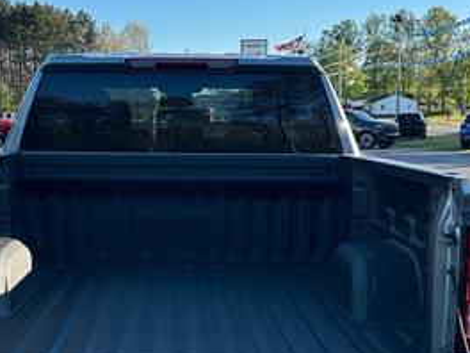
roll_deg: +1.3
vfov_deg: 23.3
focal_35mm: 63
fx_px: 855
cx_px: 167
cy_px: 205
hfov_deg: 30.6
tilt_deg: -6.4
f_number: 1.5
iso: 50
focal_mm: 5.7
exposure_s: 1/1621
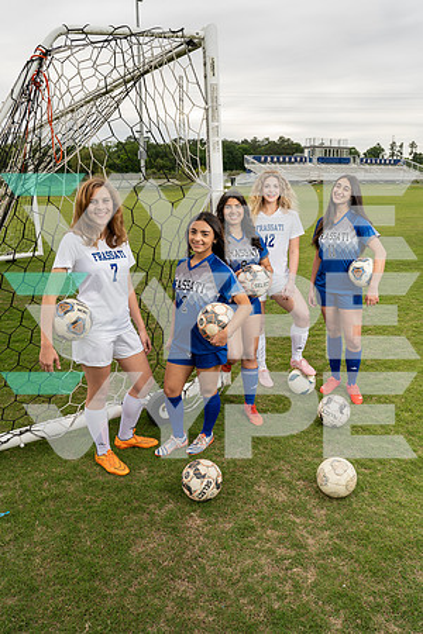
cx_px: 212
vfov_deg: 67.4
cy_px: 317
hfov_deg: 47.9
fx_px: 476
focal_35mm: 27
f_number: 6.3
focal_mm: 27
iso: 250
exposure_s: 1/250
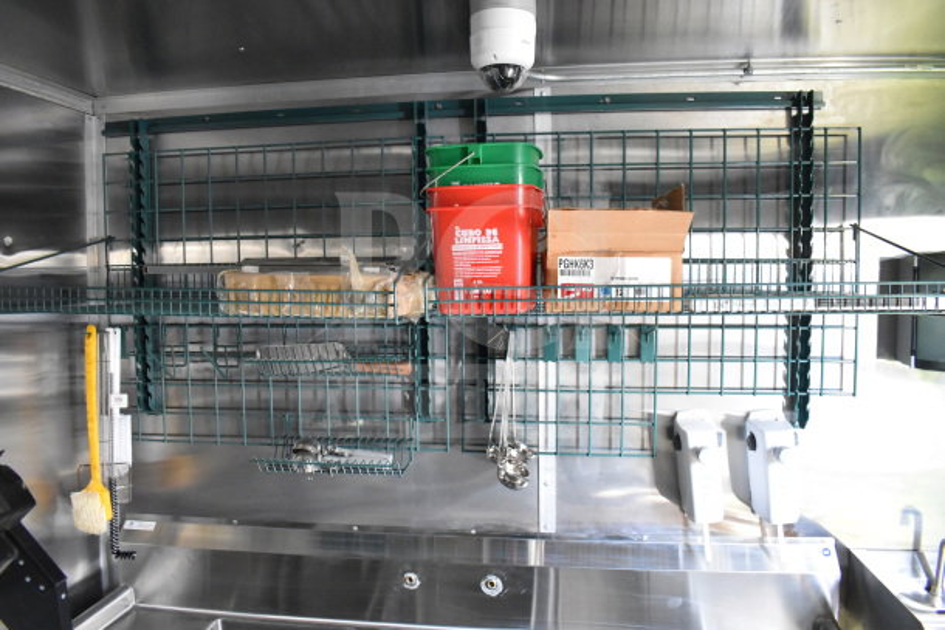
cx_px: 472
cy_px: 315
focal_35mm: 27
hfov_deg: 67.4
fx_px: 709
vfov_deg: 48.0
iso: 4500
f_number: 3.5
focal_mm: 18
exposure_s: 1/30
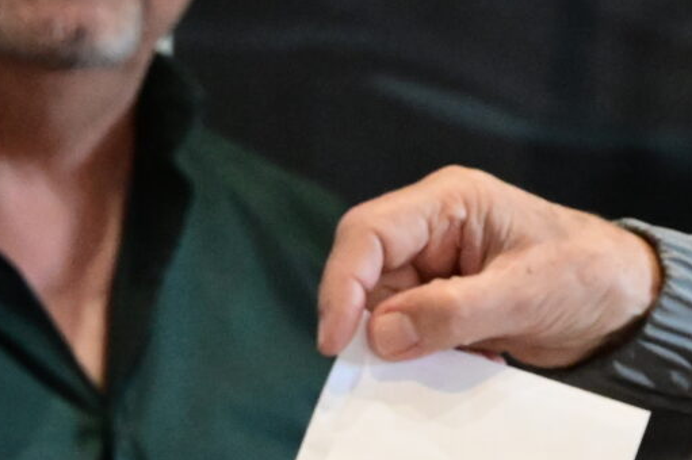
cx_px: 1305
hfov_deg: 5.4
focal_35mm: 376
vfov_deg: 3.7
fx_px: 7223
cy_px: 156
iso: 8000
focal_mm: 75
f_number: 5.6
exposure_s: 1/200
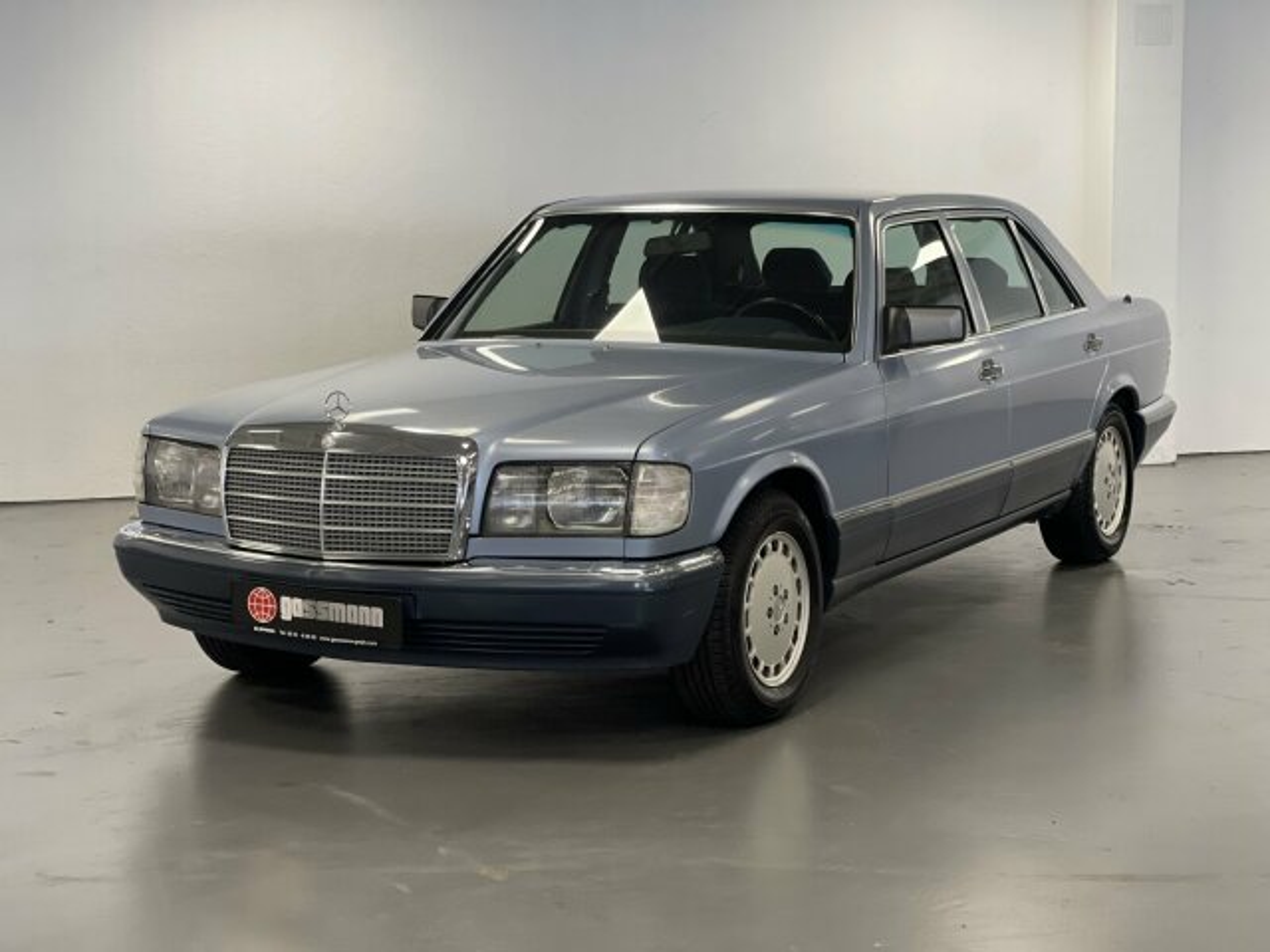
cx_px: 635
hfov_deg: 30.3
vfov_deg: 22.9
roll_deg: +0.1
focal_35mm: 64
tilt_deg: -6.3
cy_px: 476
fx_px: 2348
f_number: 2.2
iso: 250
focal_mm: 7.5
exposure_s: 1/121
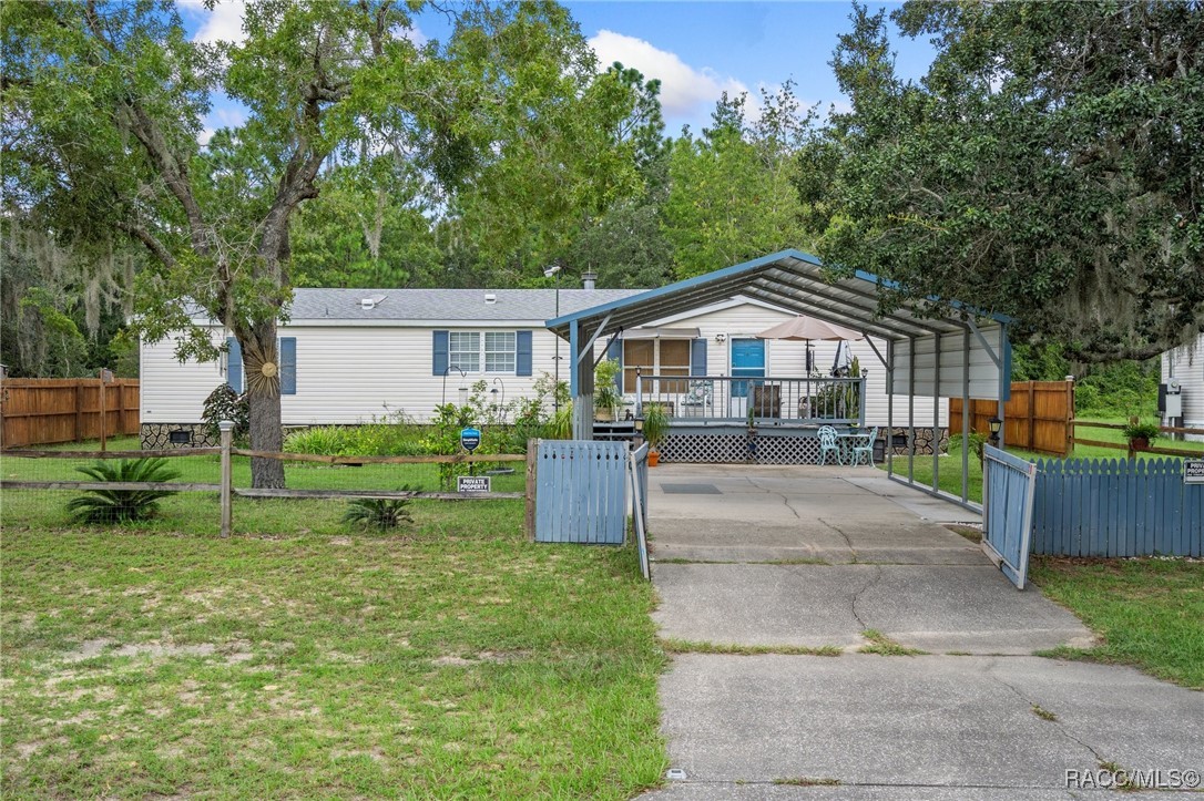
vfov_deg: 42.3
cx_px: 602
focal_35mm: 31
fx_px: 1036
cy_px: 400
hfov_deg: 60.3
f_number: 8
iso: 400
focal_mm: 31
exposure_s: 1/125
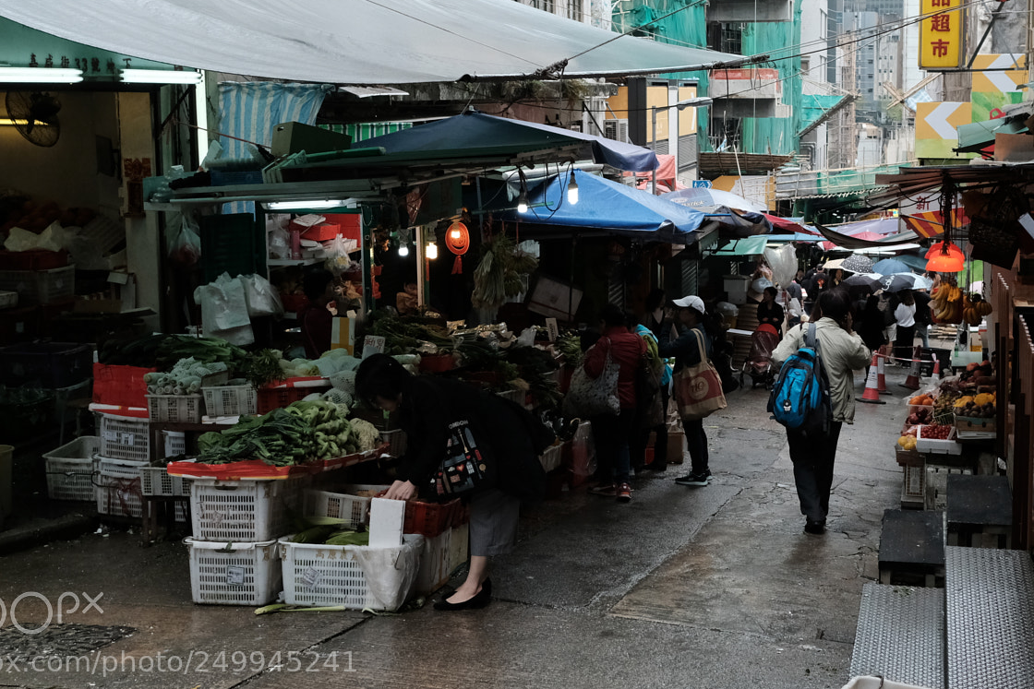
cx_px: 613
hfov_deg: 39.5
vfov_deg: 26.9
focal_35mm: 50
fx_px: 1436
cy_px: 242
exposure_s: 1/1000
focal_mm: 23
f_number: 4
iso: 1600
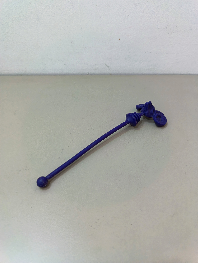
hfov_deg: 56.8
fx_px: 183
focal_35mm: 24
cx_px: 99
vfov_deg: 71.6
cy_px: 132
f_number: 1.75
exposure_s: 1/33.3
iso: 2095
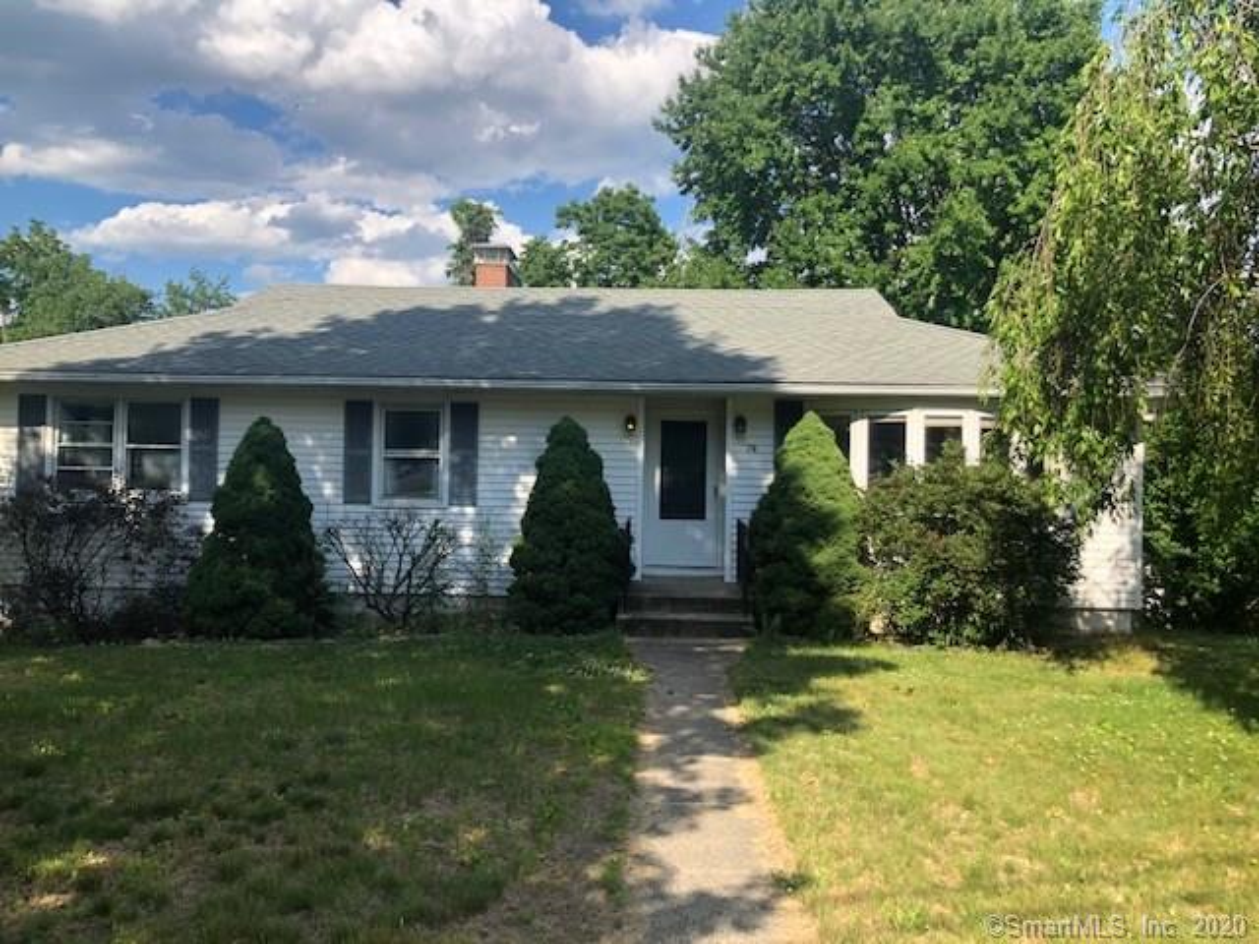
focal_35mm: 28
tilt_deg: -0.3
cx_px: 630
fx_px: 1018
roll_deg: -0.7
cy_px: 472
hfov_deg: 63.4
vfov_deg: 49.7
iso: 20
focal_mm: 3.99
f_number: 1.8
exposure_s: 1/1130
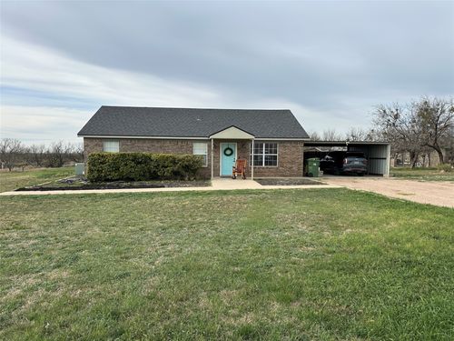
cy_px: 170
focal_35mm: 24
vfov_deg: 56.8
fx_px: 315
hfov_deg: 71.6
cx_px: 227
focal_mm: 6.86
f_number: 1.78
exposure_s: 1/2809
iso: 80
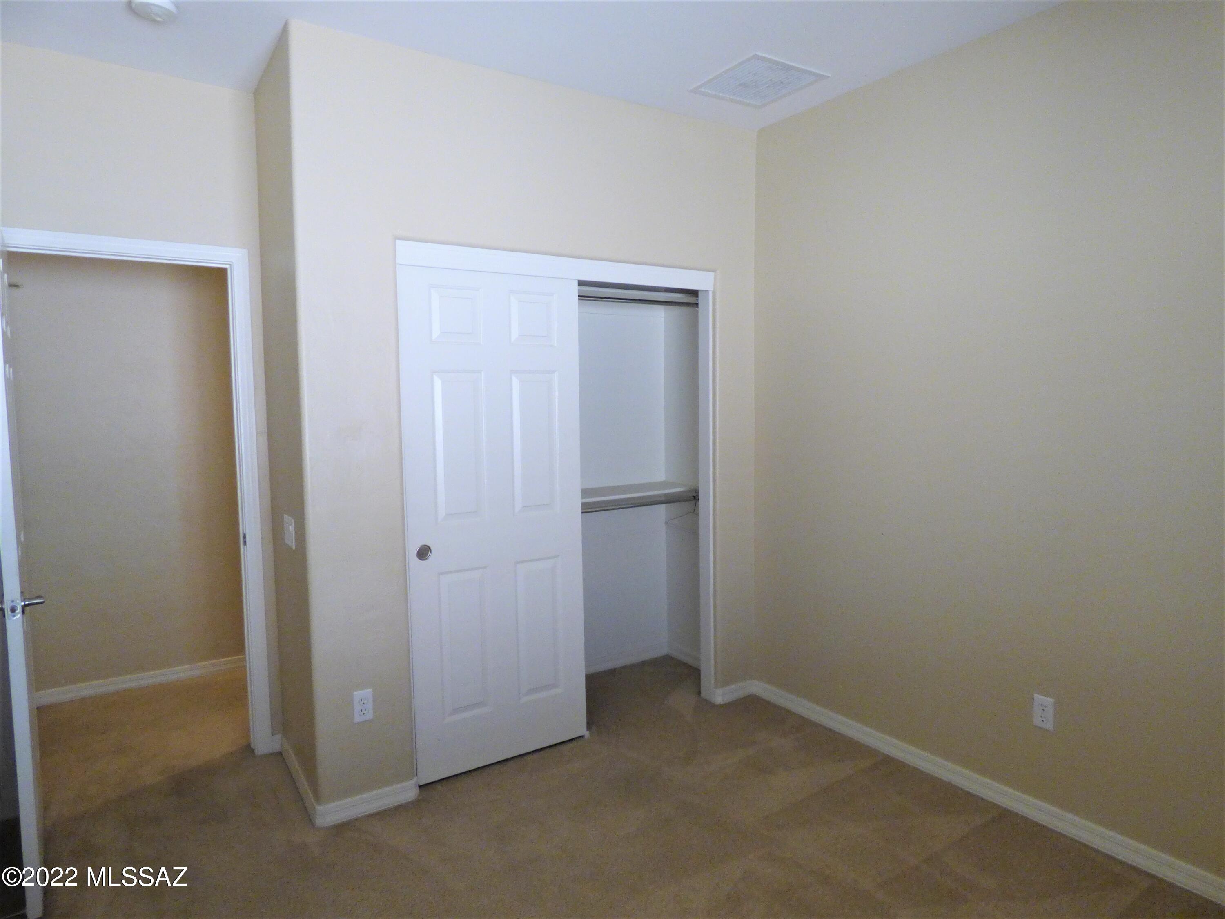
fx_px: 708
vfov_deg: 66.0
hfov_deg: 81.7
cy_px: 460
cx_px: 612
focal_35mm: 20
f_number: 2.8
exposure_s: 1/60
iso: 400
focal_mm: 3.58
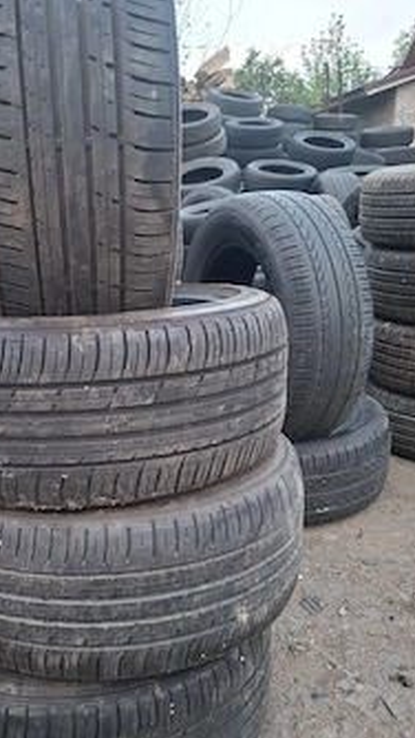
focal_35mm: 30
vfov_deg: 64.2
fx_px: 587
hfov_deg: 37.8
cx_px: 95
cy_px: 404
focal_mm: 5.54
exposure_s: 1/50
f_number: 1.8
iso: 200
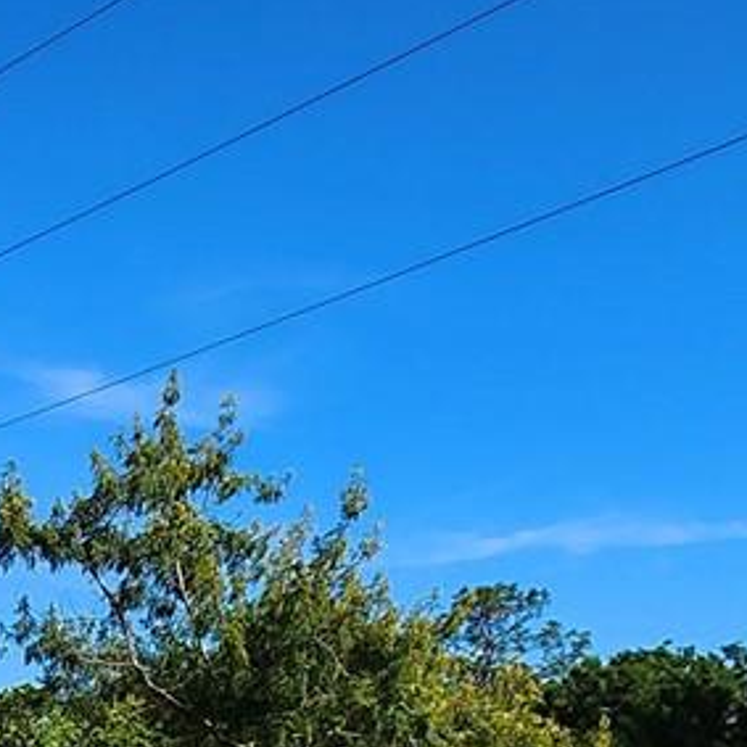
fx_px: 1587
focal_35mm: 65
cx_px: 92
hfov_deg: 25.7
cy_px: 1024
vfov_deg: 22.9
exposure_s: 1/3333
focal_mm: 2.2
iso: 50
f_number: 2.2
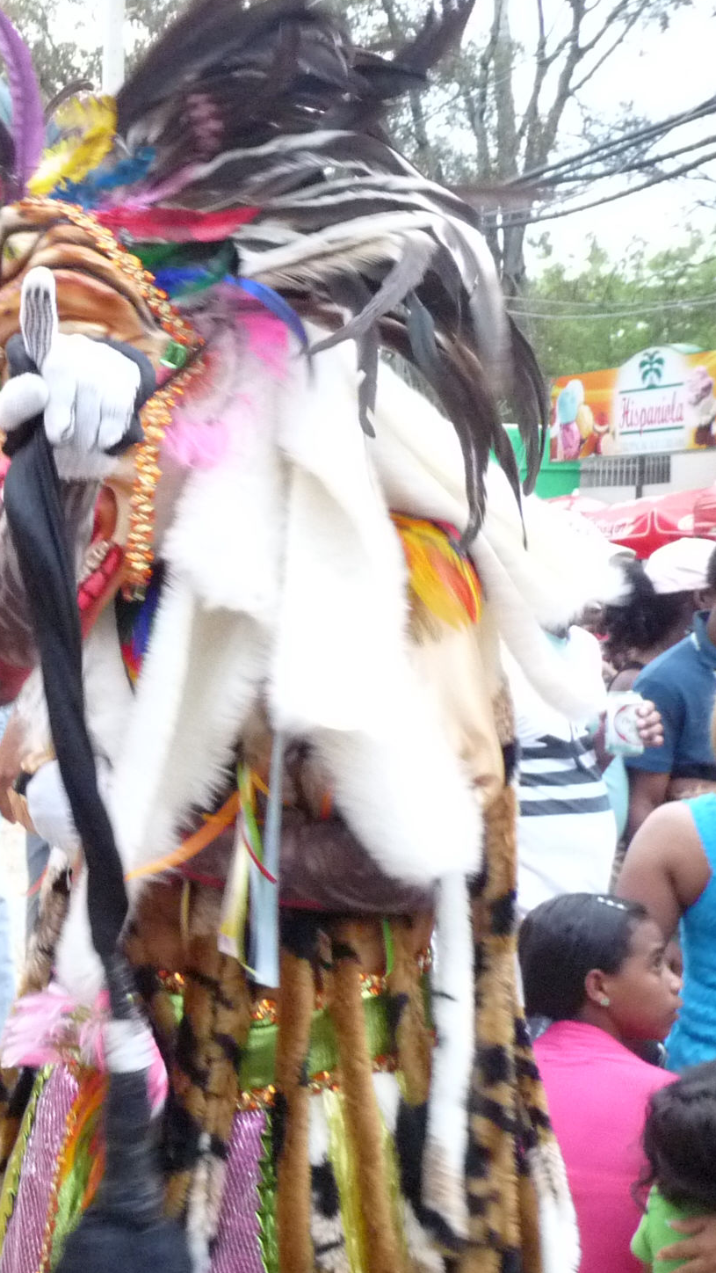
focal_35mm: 52
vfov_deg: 39.8
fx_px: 1754
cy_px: 542
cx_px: -390
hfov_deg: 19.7
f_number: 2.8
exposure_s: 1/60
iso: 400
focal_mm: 4.8
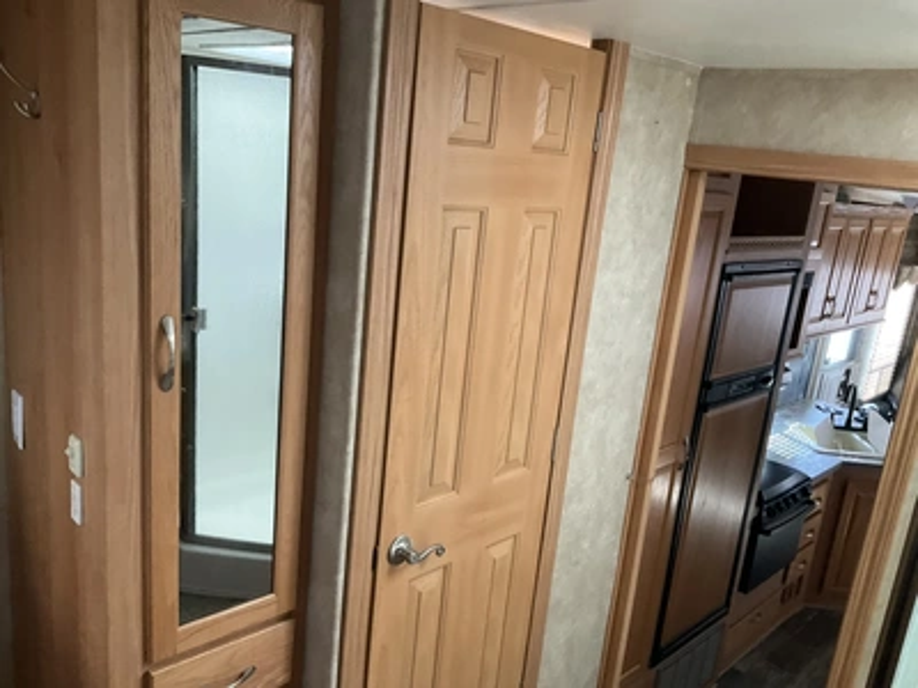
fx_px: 769
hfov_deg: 61.7
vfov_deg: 48.2
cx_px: 459
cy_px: 344
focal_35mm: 29
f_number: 1.8
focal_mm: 3
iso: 160
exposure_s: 1/60
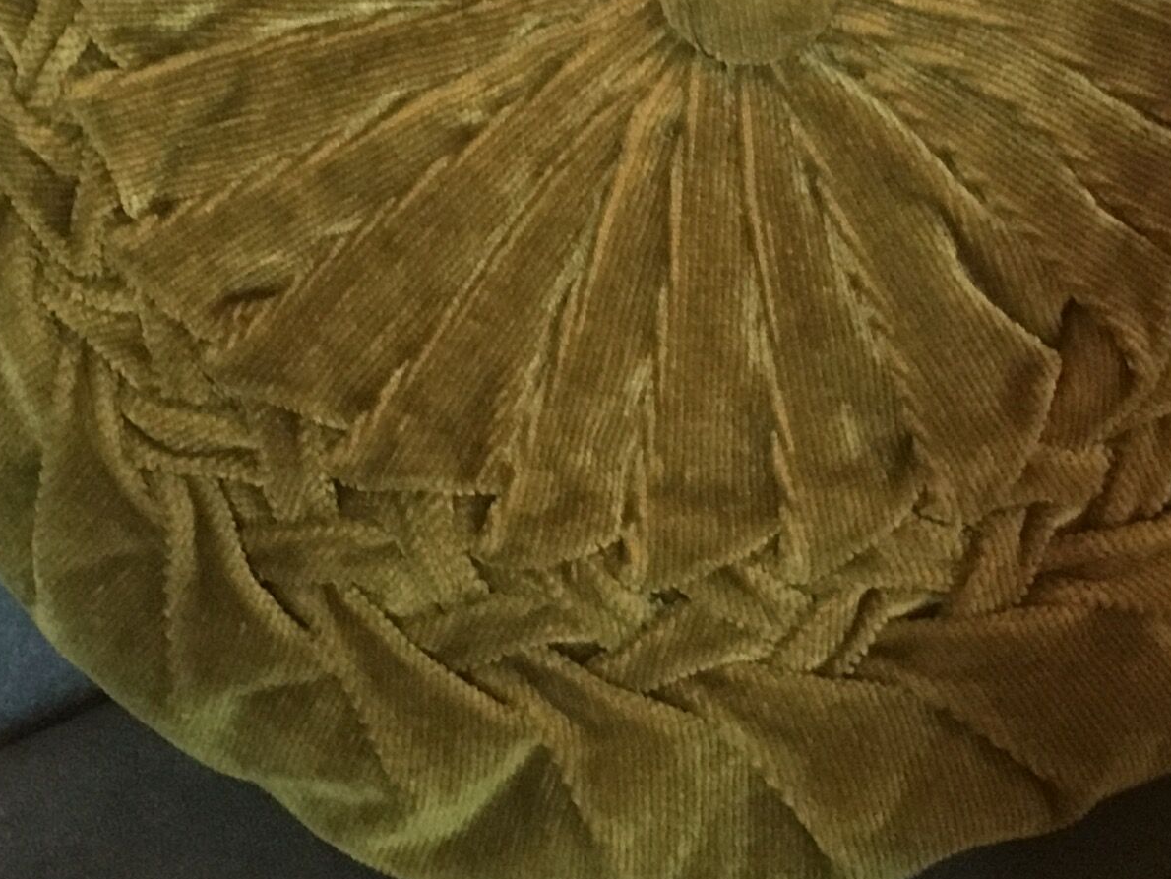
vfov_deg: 17.0
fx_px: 2876
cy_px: 28
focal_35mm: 85
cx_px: 555
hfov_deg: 23.0
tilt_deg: -27.6
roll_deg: -0.8
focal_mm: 3.3
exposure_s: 1/25
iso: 200
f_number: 2.4
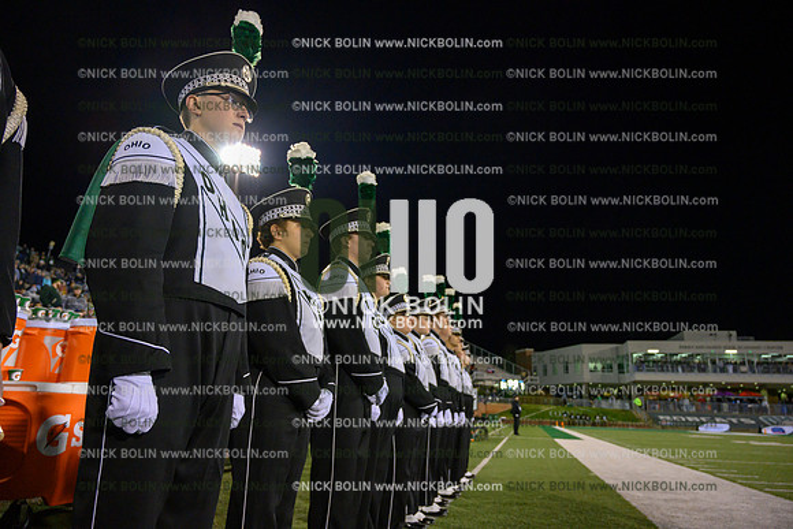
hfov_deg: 73.7
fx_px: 529
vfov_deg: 53.2
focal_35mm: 24
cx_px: 396
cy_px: 264
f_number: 4
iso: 5000
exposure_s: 1/1000
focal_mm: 24
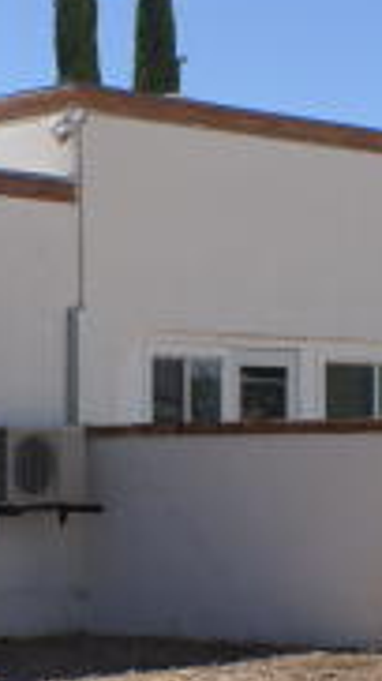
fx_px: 2907
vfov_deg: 13.4
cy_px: 397
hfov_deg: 7.5
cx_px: 152
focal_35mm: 161
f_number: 5.6
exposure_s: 1/500
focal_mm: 26
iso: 100
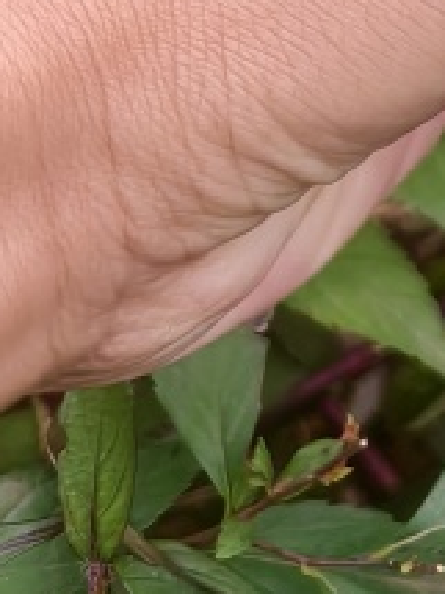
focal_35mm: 114
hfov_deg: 11.7
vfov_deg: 14.1
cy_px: -640
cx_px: 884
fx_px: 1956
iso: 515
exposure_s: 1/1159
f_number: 1.75
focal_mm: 8.67
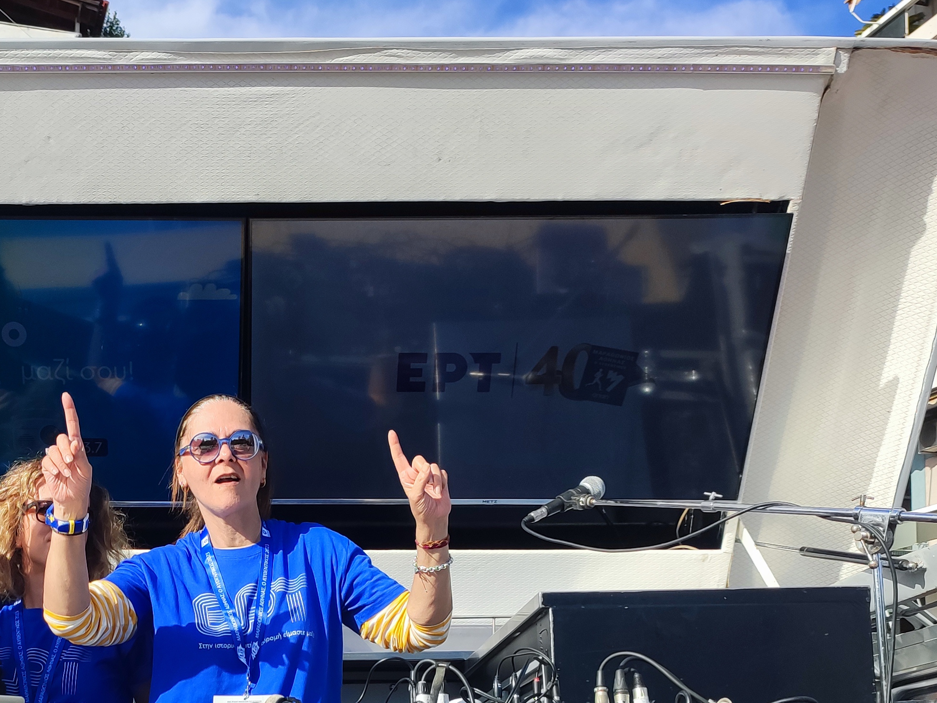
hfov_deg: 36.3
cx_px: 194
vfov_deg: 27.2
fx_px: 1381
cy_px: 681
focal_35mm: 51
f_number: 1.9
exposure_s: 1/651
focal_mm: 6.04
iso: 50
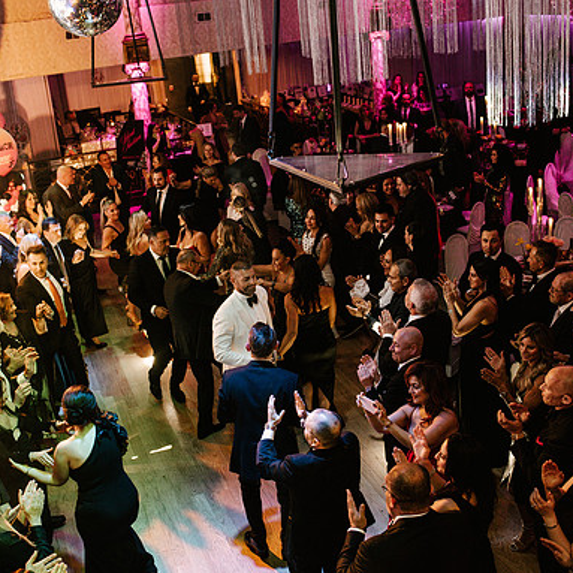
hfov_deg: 37.5
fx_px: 843
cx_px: 263
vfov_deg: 37.6
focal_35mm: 45
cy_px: 288
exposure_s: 1/200
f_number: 2.8
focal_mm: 35
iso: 2500
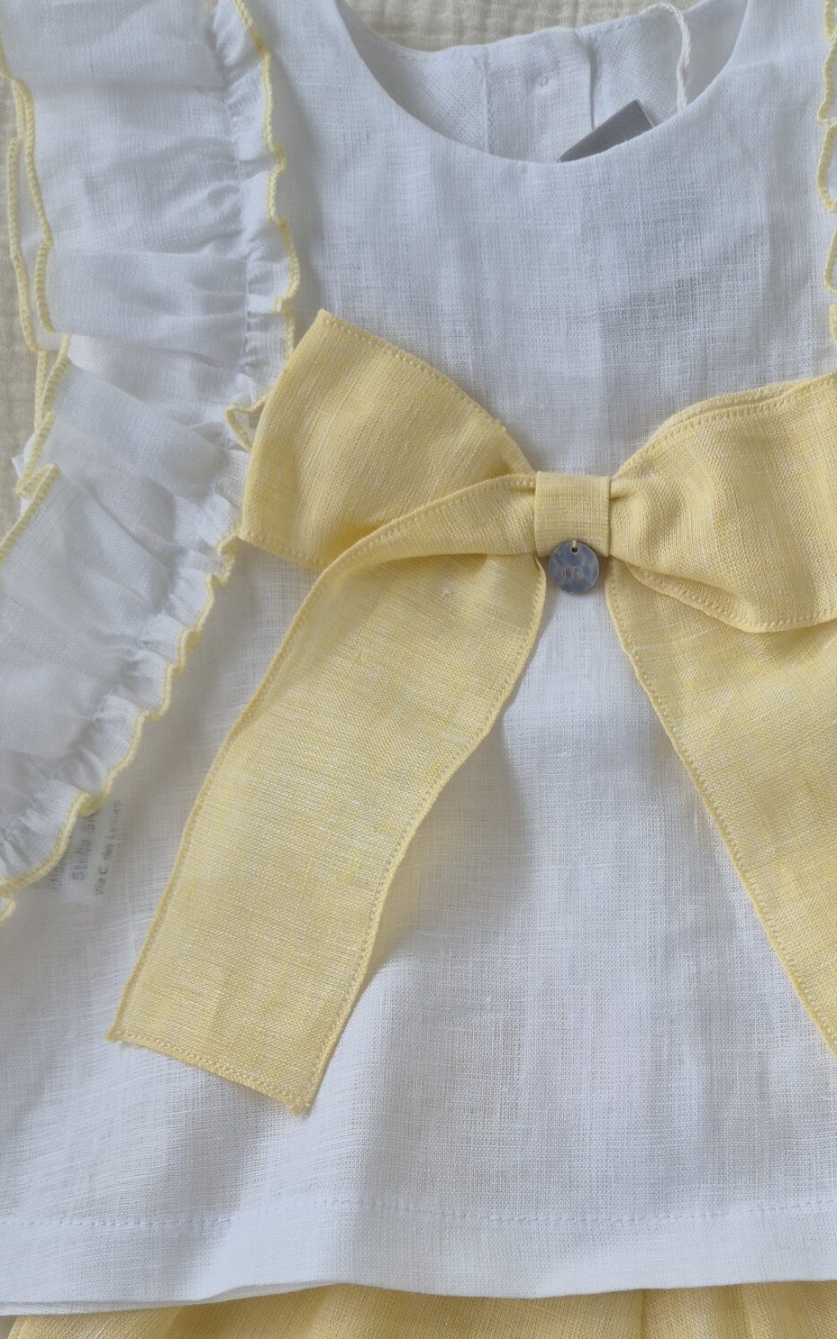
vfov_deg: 45.4
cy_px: 1021
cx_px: 618
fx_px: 1533
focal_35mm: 42
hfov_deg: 30.1
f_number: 1.8
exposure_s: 1/232
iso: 25
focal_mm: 5.4
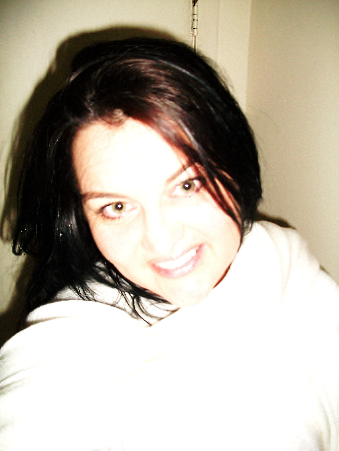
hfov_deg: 44.2
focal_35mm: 32
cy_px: 226
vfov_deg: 56.8
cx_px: 170
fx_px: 418
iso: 80
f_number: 2.9
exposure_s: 1/30
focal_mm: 5.7
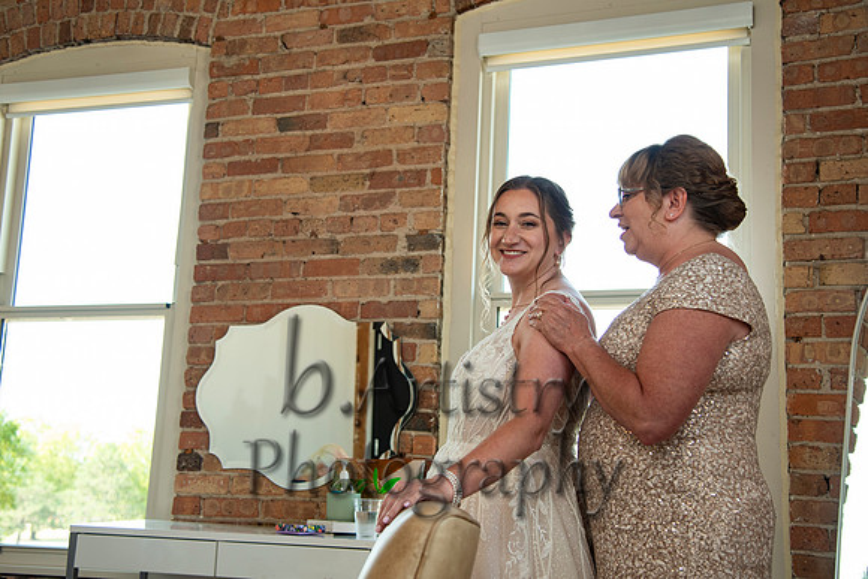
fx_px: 1151
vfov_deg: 28.2
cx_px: 413
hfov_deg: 41.3
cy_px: 288
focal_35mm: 48
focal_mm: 44
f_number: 4
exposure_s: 1/125
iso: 400
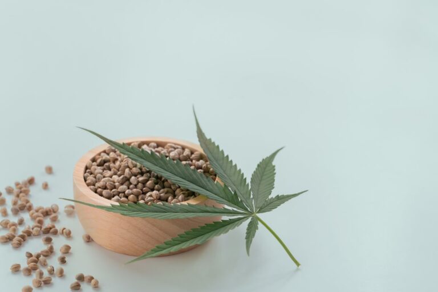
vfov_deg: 8.0
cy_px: 146
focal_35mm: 172
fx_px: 2093
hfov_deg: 11.9
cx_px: 219
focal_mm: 172
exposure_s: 1/60
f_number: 8
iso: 400
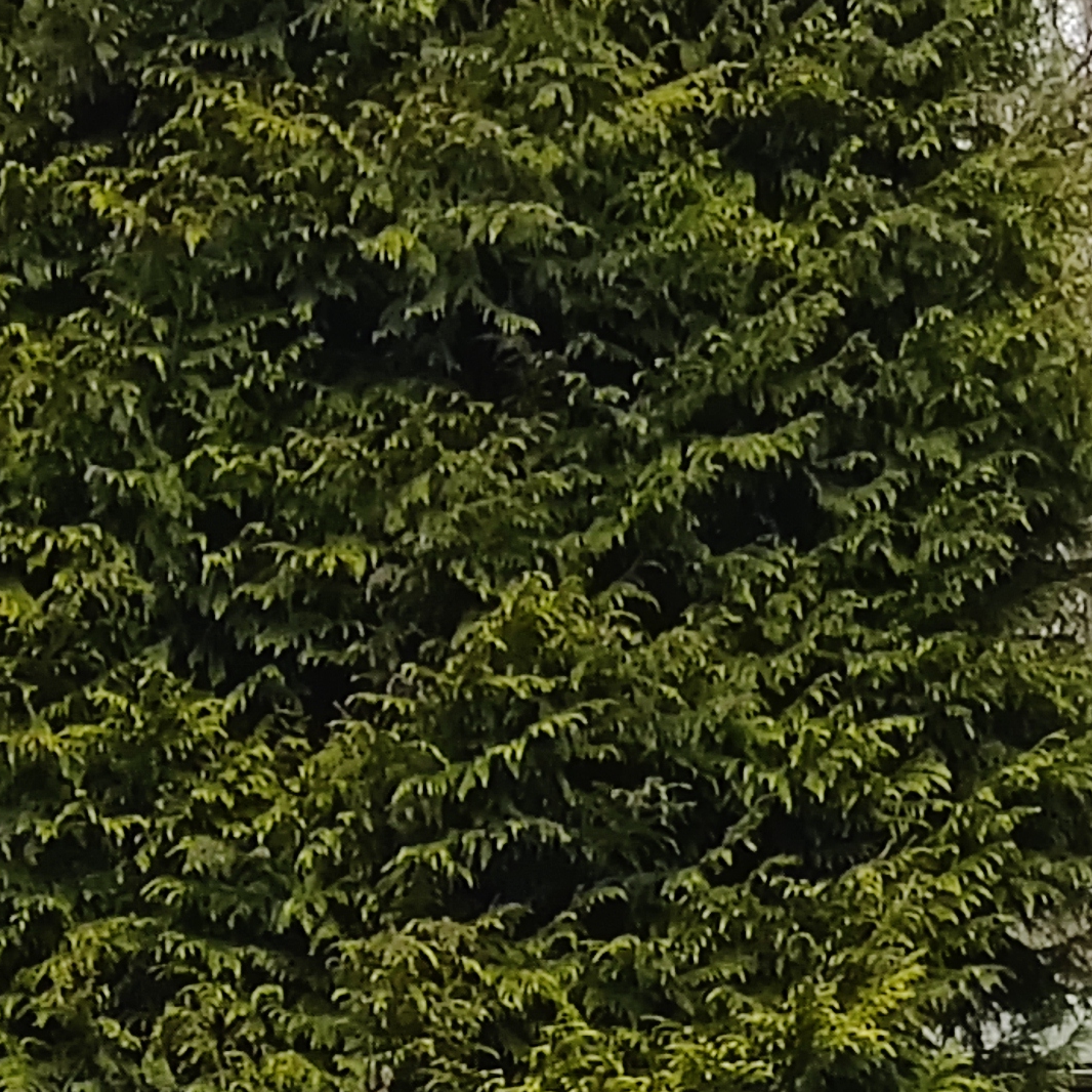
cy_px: 1436
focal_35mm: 219
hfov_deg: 8.0
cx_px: 190
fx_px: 7816
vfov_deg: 7.9
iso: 100
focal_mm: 6.26
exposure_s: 1/336
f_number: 2.2
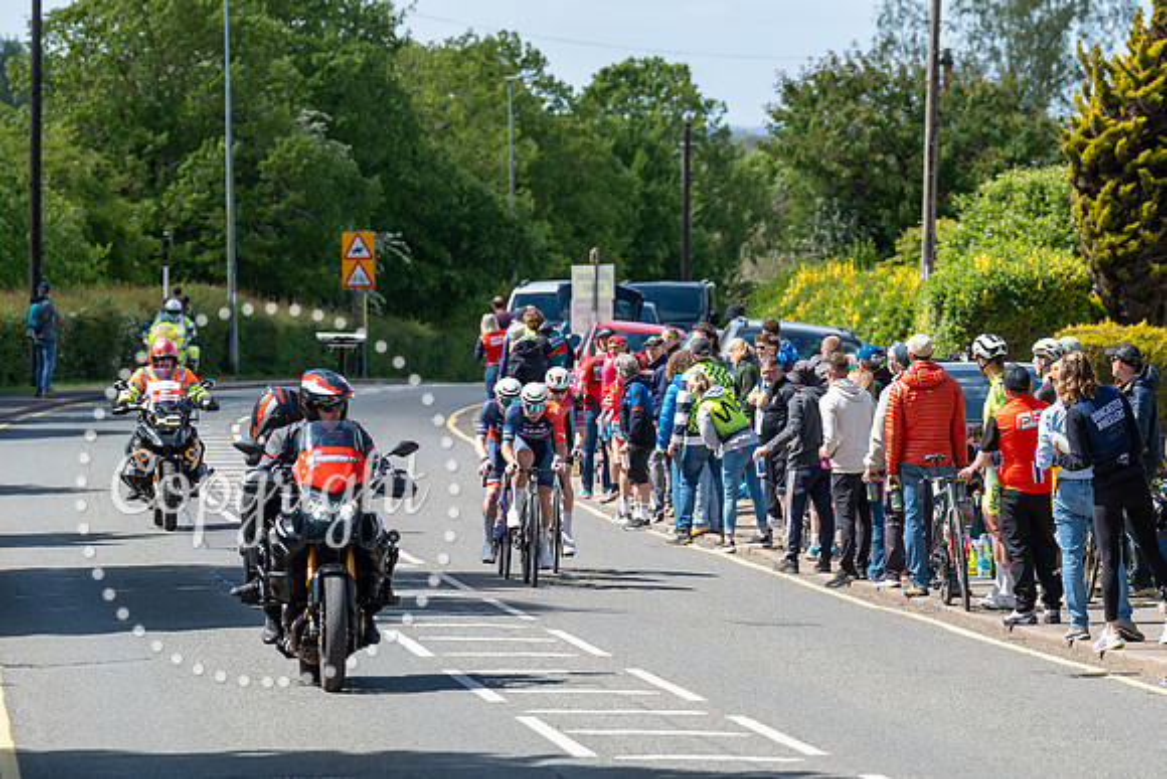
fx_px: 8440
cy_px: 507
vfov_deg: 5.3
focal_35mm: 260
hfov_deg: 7.9
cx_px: 516
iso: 320
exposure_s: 1/1000
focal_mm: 200
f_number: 5.6
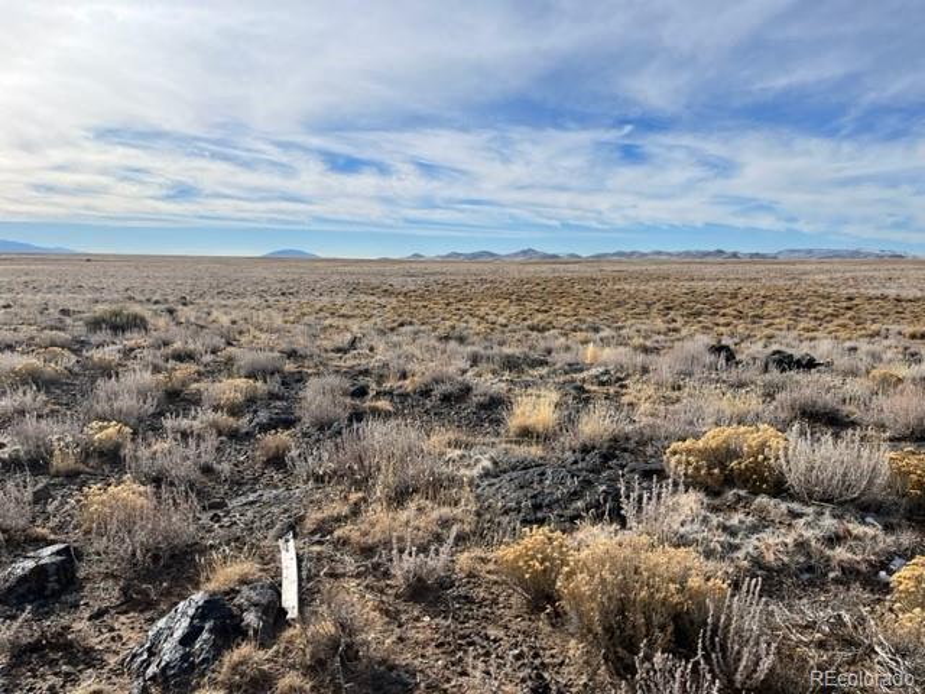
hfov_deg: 67.3
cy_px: 347
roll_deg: -1.2
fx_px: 695
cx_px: 462
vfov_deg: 53.1
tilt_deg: -7.8
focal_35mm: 26
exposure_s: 1/6494
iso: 50
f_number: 1.6
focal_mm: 5.1
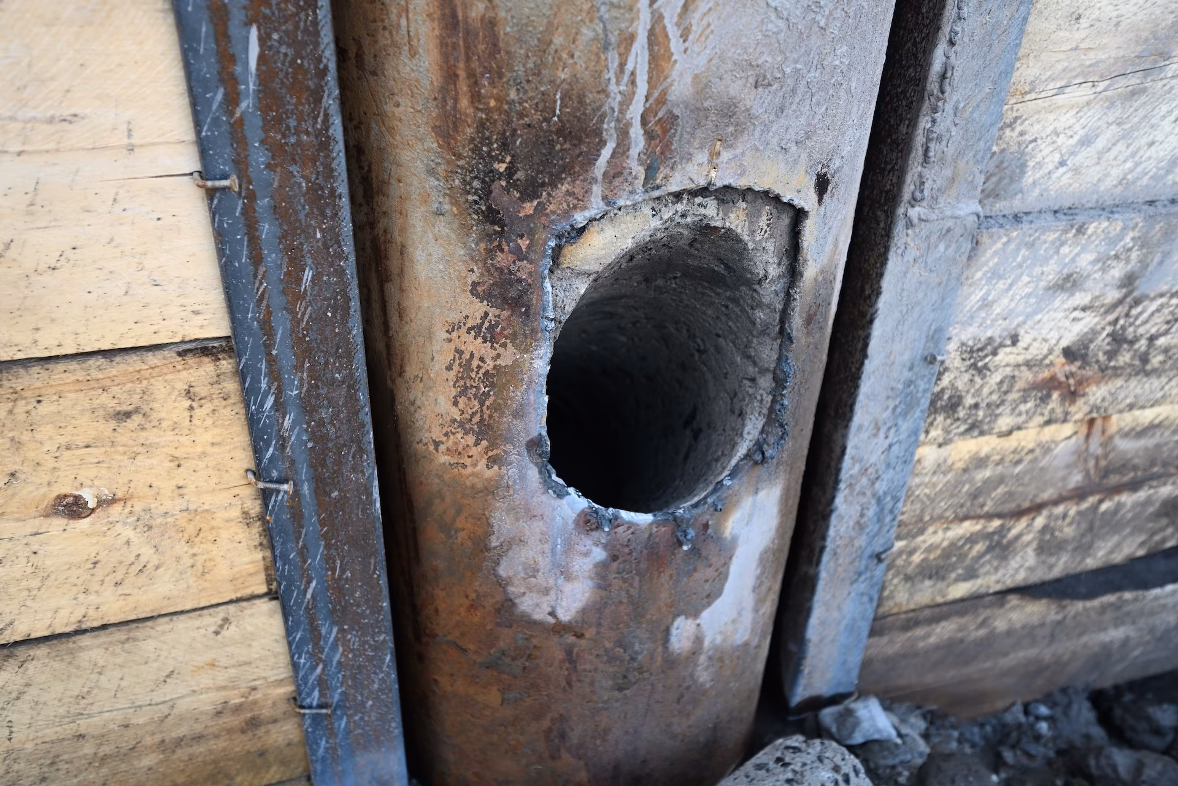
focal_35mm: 30
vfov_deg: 43.6
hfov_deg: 61.9
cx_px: 589
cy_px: 393
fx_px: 982
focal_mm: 30
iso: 360
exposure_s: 1/250
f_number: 4
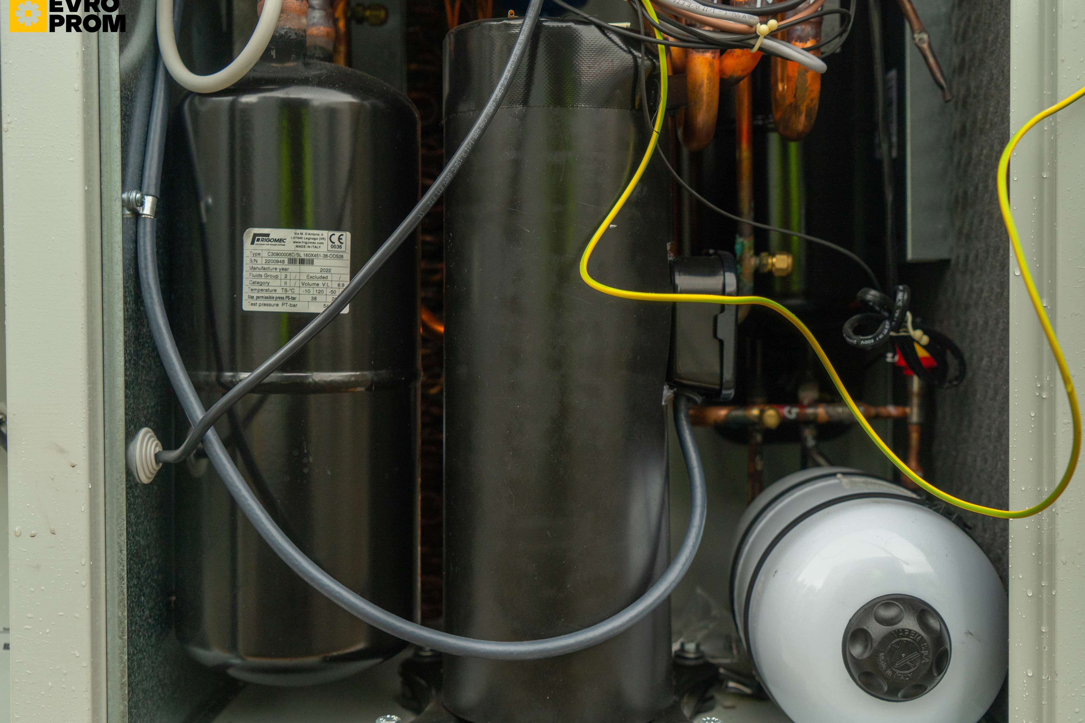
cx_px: 571
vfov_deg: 31.2
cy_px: 355
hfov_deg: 45.4
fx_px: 1296
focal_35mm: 43
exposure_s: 1/125
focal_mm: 38
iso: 400
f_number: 4
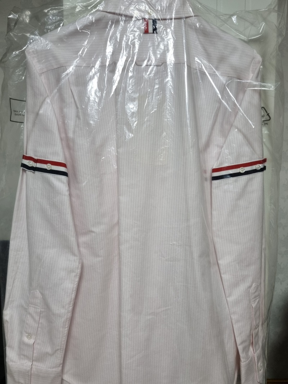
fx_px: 288
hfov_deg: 53.1
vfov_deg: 67.3
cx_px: 144
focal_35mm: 26
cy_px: 192
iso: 200
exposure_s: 1/120
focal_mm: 5.4
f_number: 1.8
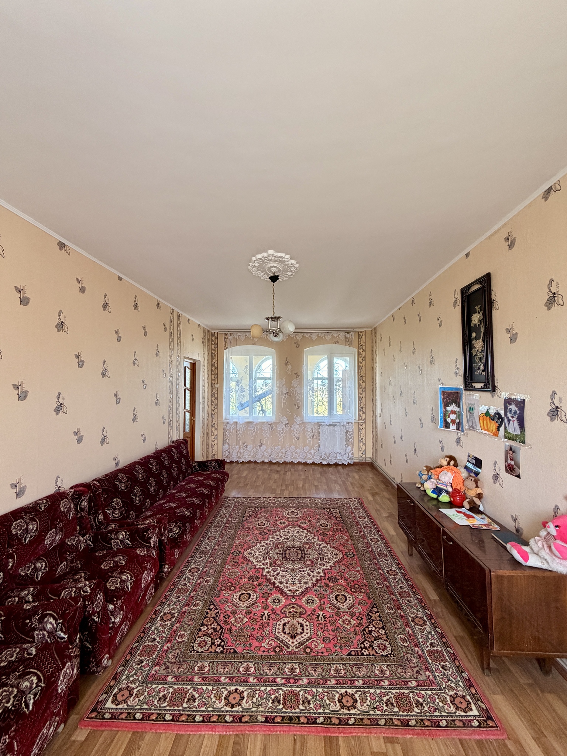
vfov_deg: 102.1
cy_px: 378
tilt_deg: +2.4
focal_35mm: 14
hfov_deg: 85.7
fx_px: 306
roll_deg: -0.1
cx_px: 284
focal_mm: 2.22
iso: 320
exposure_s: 1/121
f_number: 2.2
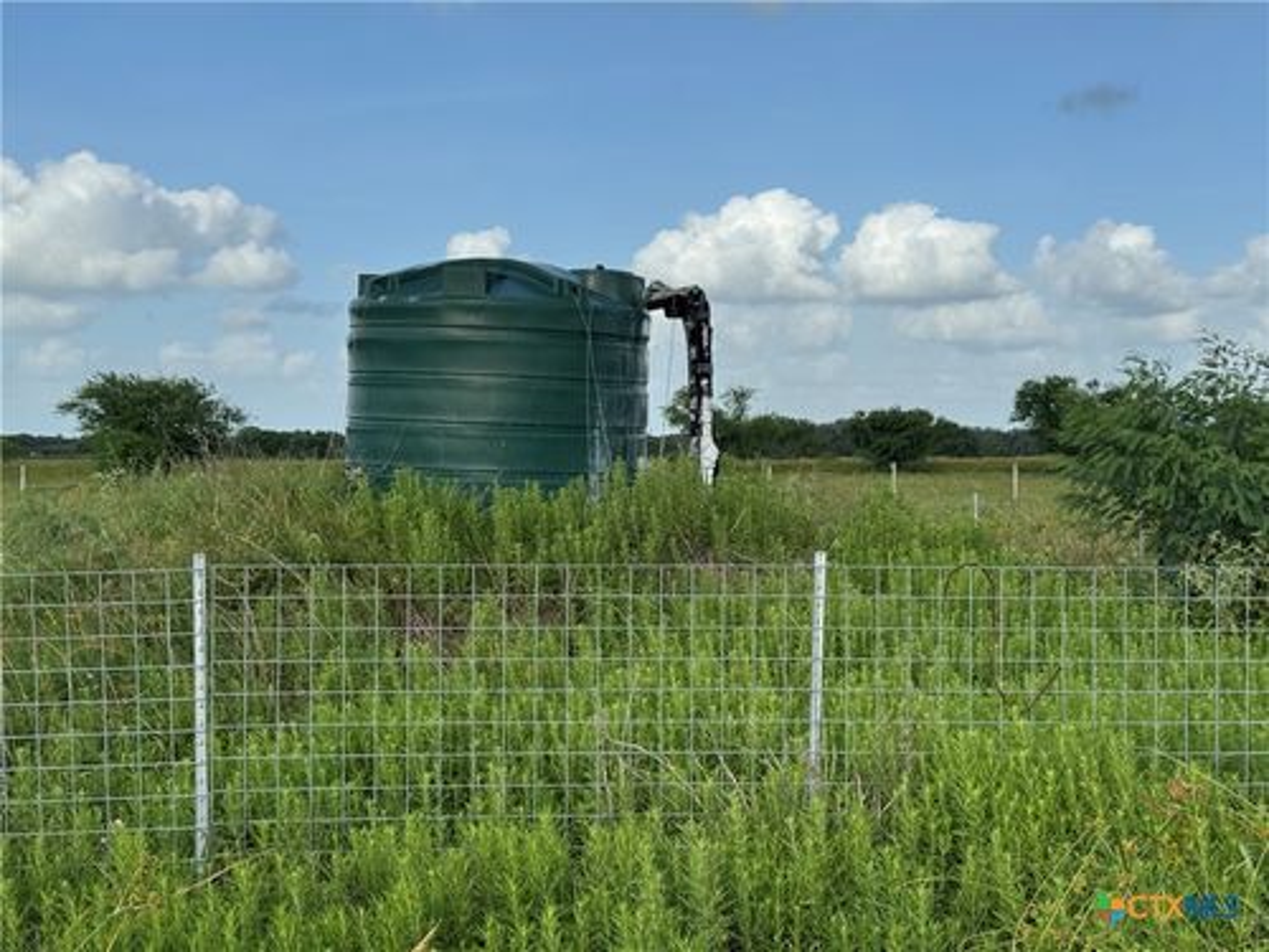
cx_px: 634
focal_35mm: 48
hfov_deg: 39.7
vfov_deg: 30.3
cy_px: 476
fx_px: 1760
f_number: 1.78
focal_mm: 6.76
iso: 64
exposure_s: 1/4310
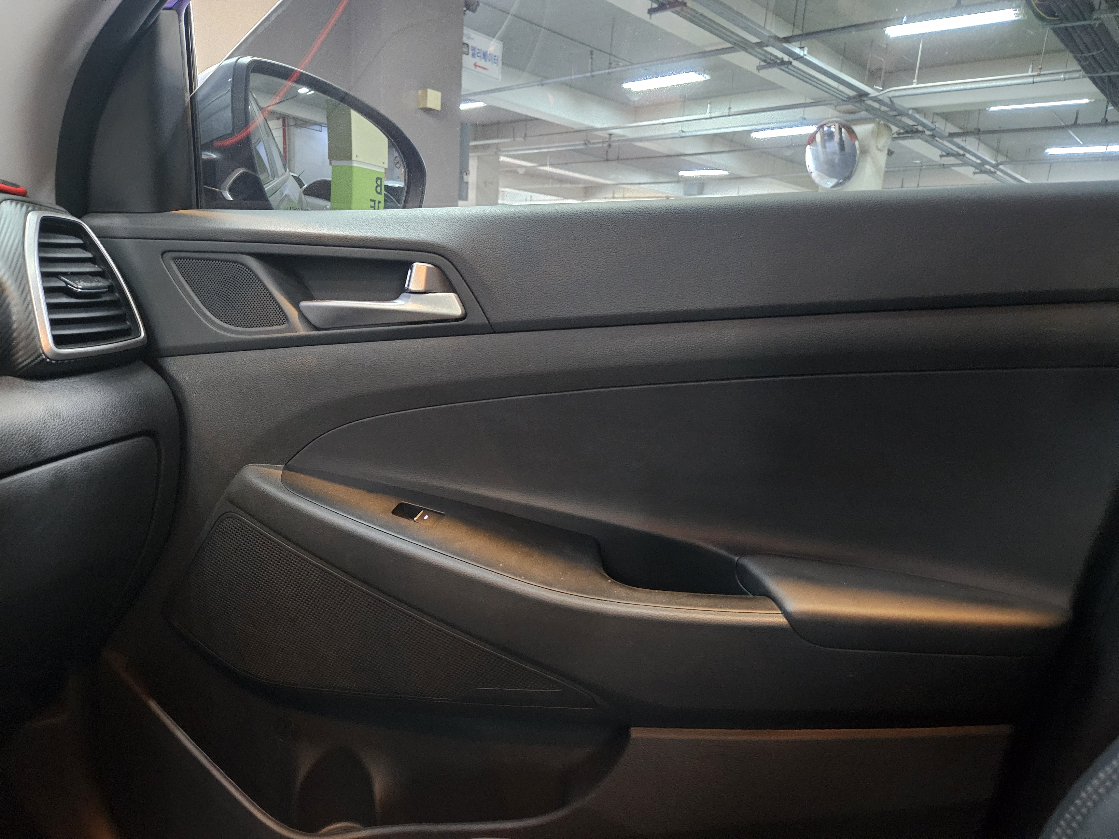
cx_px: 560
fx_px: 744
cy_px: 420
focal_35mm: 23
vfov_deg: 58.9
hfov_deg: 73.9
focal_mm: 5.4
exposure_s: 1/24
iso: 1250
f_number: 1.8
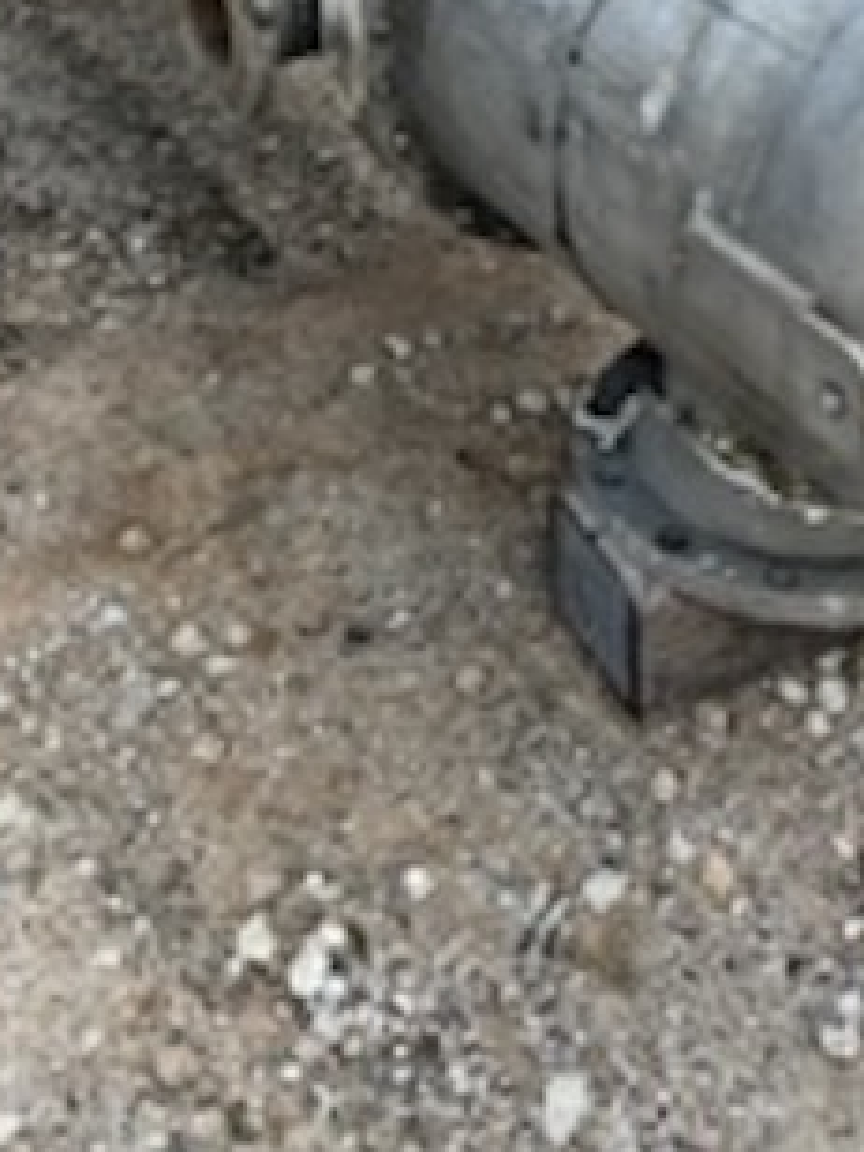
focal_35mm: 54
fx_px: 1797
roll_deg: +1.2
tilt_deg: -23.6
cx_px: 546
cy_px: -30
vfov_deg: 32.4
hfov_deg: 26.9
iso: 50
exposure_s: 1/1140
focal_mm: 5.1
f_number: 1.6
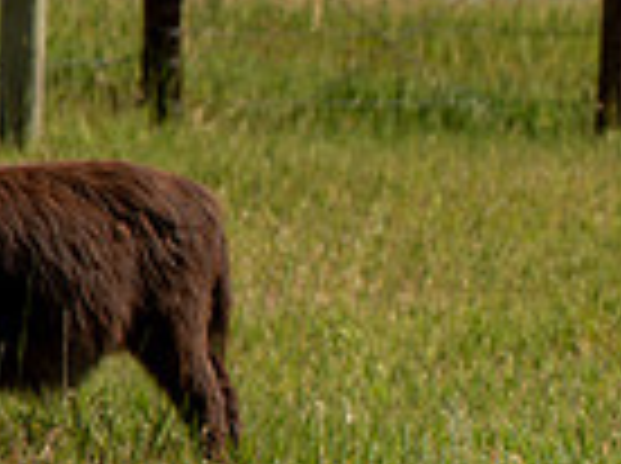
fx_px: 14488
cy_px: 358
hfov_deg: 2.4
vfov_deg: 1.8
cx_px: 1292
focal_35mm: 809
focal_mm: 200
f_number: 6.3
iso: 100
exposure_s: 1/320
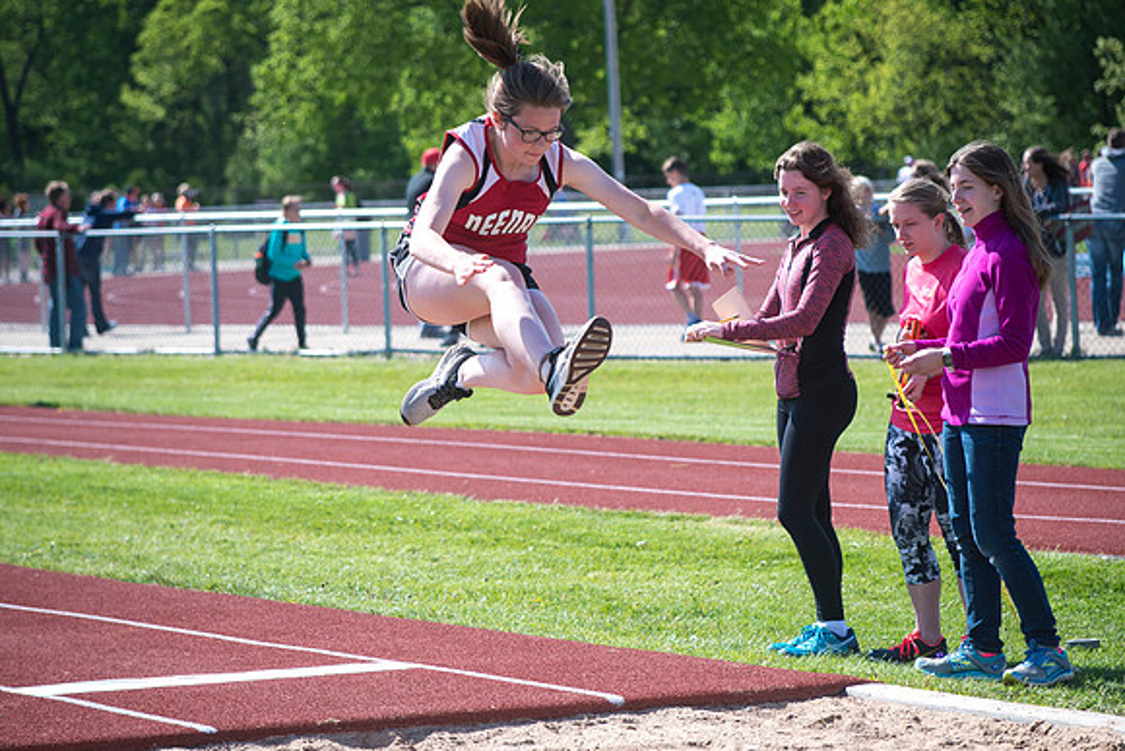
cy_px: 376
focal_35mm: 170
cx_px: 562
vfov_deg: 8.1
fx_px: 5313
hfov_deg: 12.1
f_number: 6.3
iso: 1000
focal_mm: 170
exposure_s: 1/2500
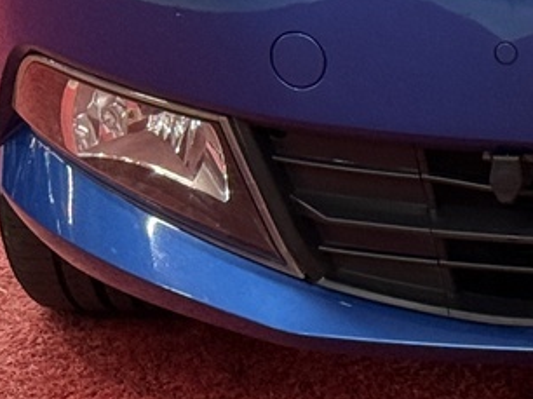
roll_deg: +0.1
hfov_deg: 8.5
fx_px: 3477
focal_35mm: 226
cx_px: 897
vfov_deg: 6.4
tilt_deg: -8.3
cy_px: -352
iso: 160
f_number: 1.78
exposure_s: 1/100
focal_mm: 6.76
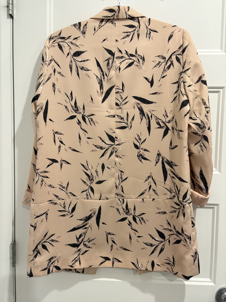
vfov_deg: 67.3
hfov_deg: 53.1
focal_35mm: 26
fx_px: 226
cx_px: 113
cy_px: 151
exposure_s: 1/60
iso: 500
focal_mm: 5.96
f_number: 1.6
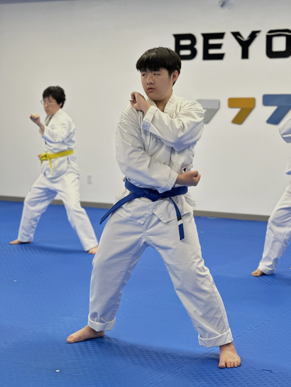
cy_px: 194
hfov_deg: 19.1
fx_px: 863
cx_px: 146
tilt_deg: -4.5
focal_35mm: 77
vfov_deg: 25.3
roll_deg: -0.4
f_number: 2.8
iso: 250
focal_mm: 9
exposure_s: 1/84
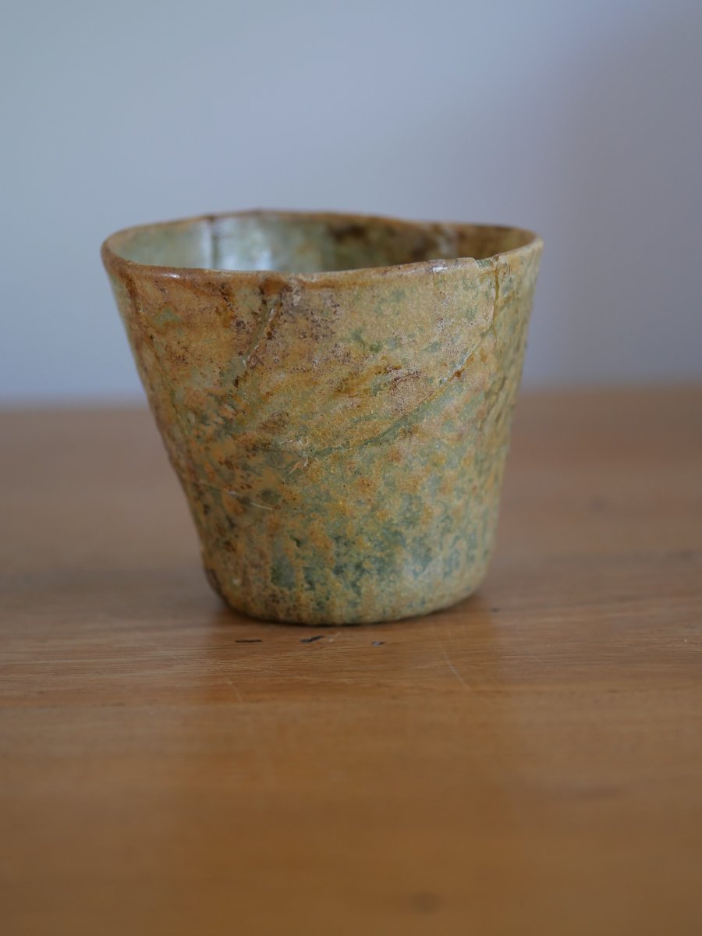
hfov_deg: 24.4
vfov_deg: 32.2
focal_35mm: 60
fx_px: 1622
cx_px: 351
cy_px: 468
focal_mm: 30
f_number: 2.8
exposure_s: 1/60
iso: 400
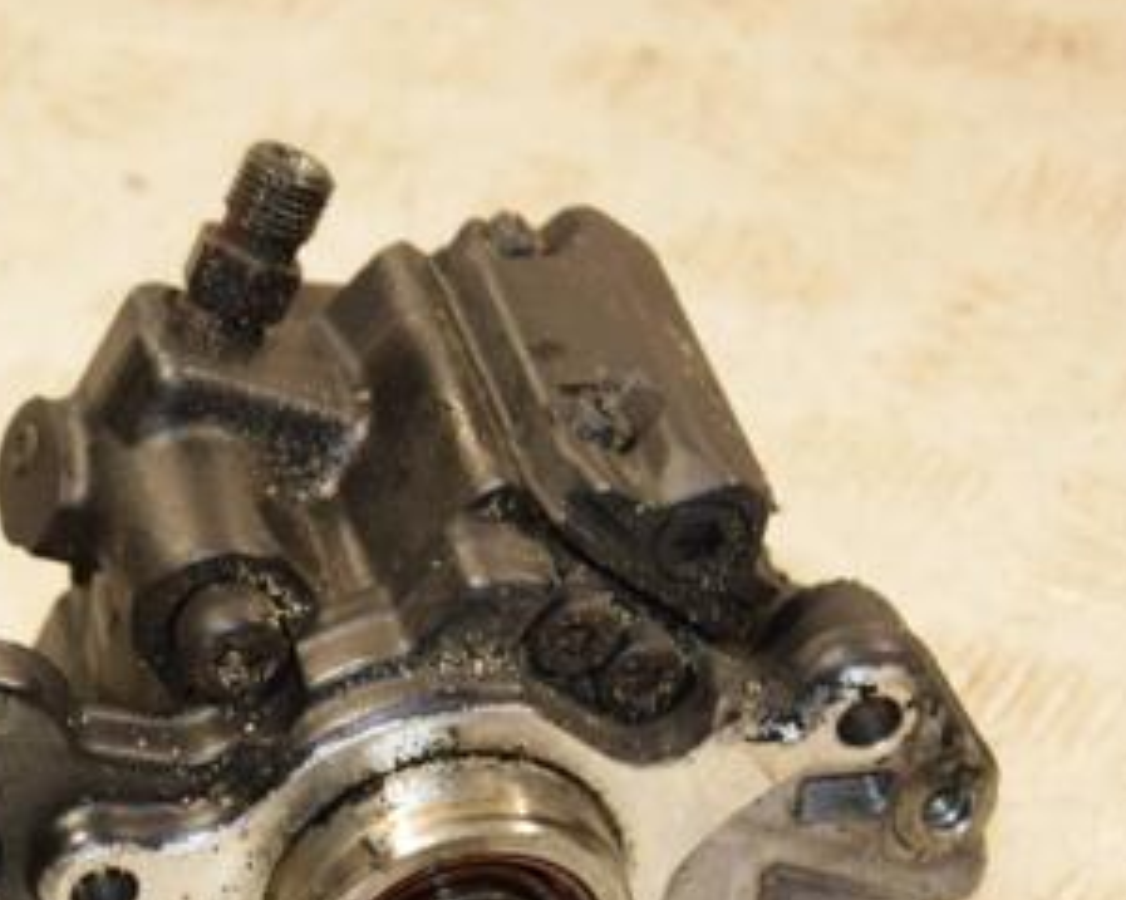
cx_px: 233
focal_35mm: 164
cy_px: 712
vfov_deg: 9.4
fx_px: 5464
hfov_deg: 11.7
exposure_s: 1/200
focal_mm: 58
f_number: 5.6
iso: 800
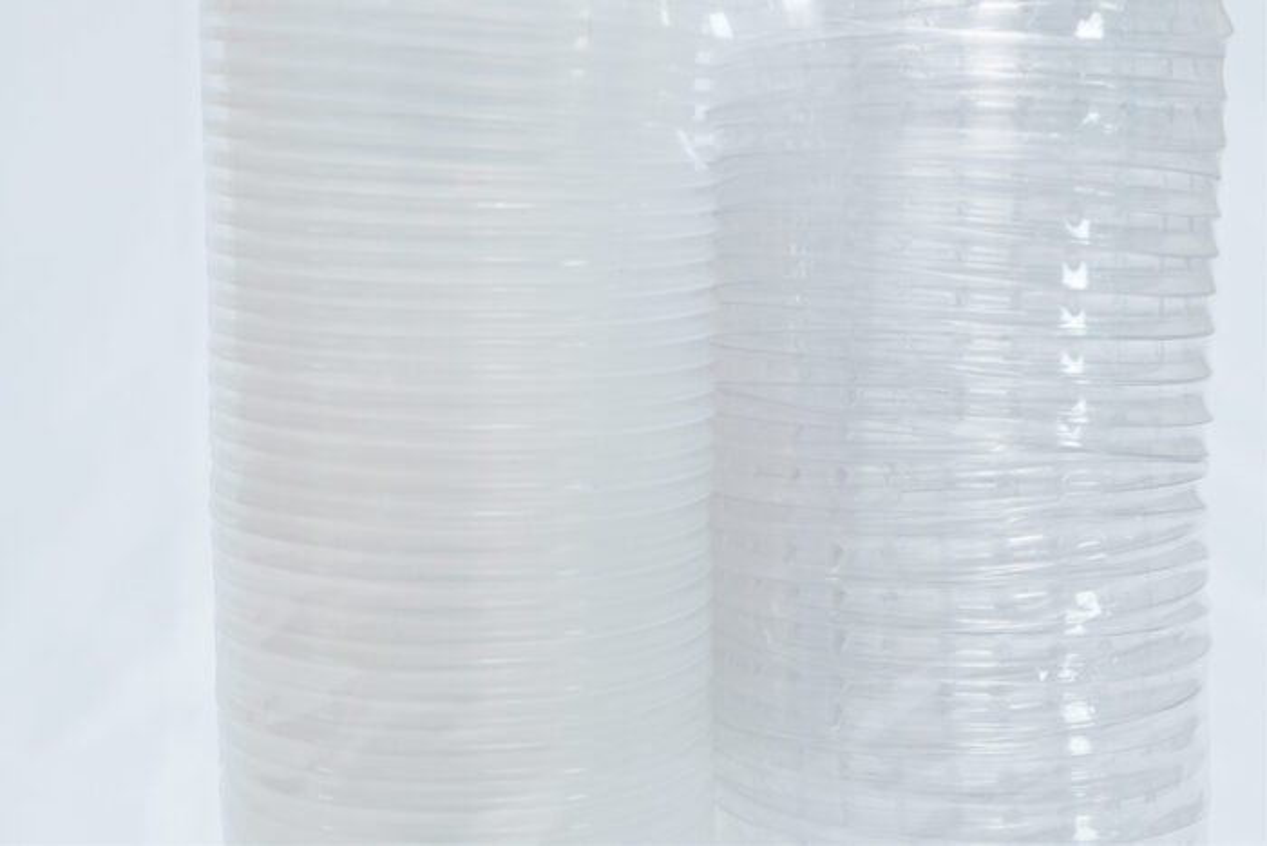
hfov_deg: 38.2
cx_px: 634
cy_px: 423
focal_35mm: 52
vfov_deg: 26.0
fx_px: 1830
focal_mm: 35
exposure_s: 1/160
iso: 2500
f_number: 9
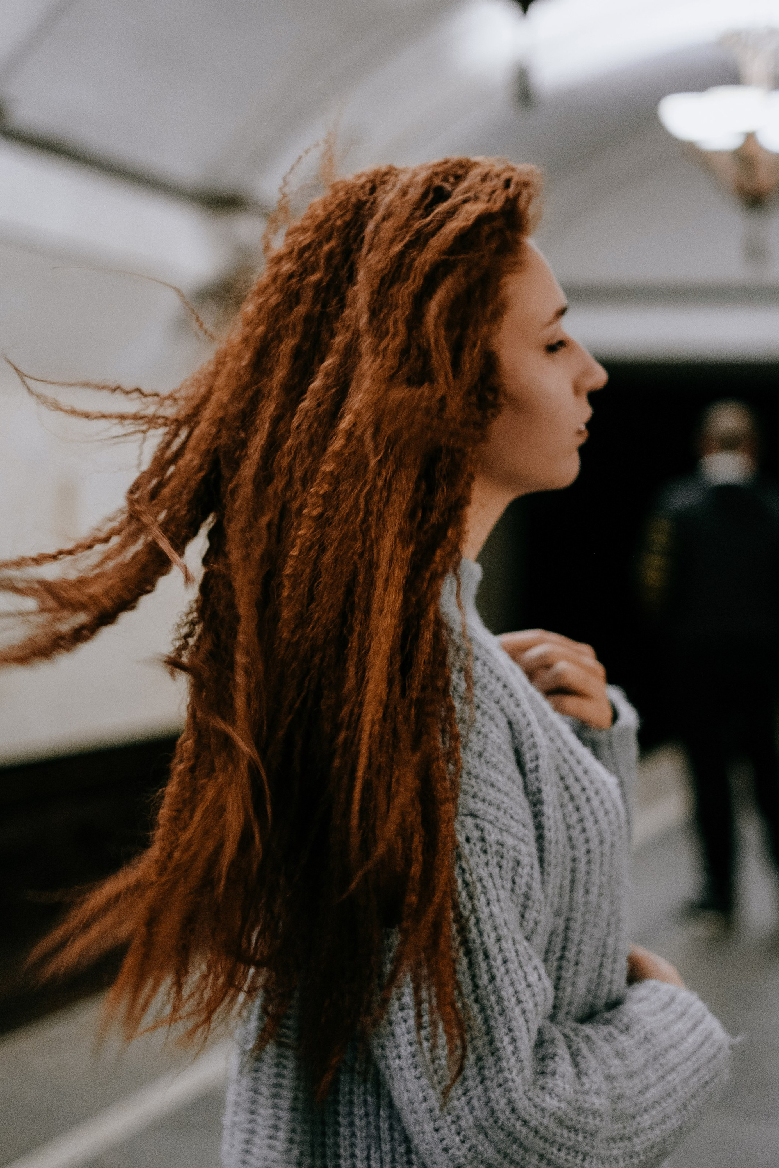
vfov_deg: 29.7
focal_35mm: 68
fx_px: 2207
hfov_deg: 20.0
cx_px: 407
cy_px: 550
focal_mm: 35
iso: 800
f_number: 1.4
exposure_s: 1/125
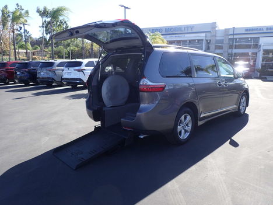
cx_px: 136
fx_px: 197
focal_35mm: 25
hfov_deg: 69.4
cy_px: 102
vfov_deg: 54.9
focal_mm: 4.5
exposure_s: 1/500
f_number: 2.8
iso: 100
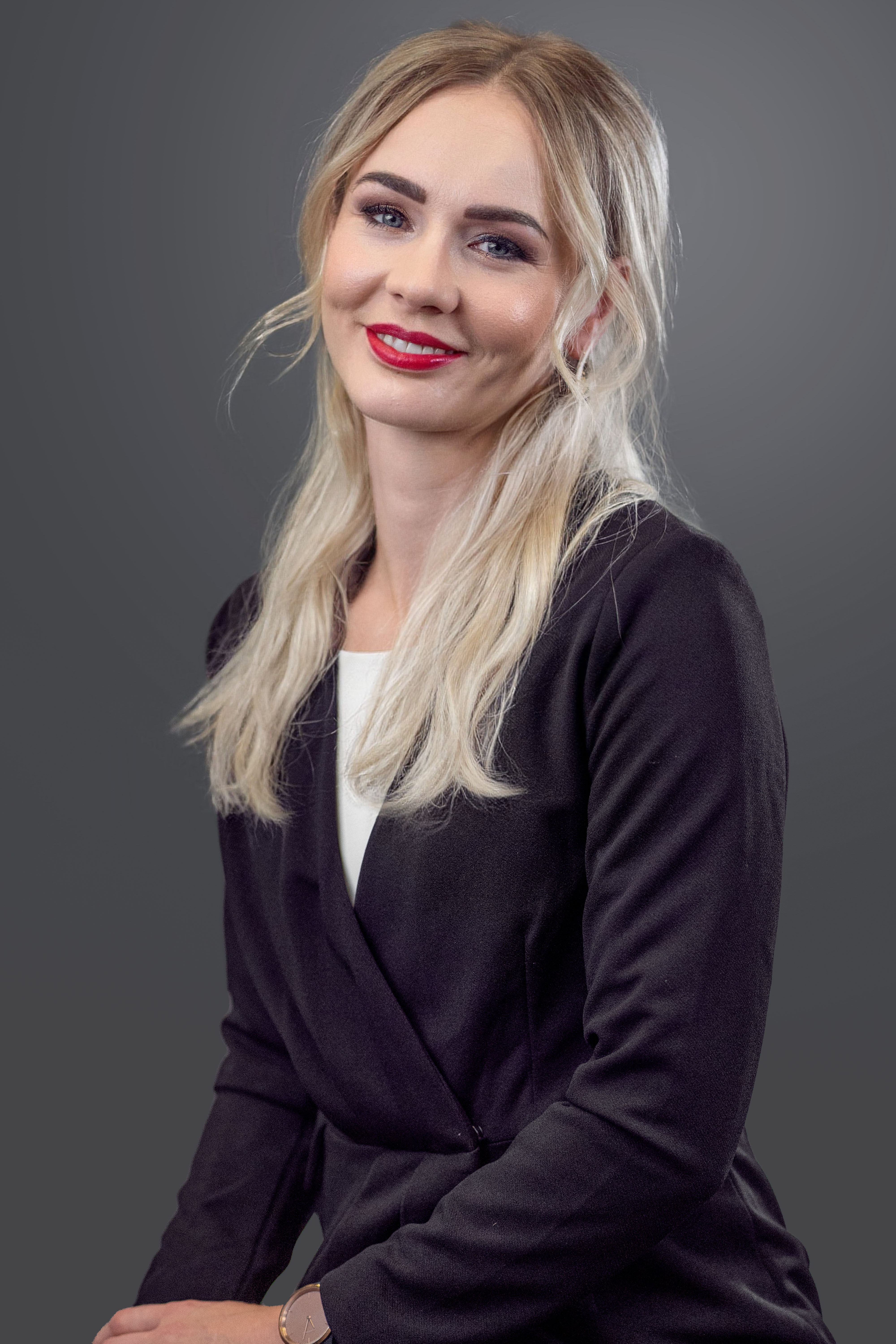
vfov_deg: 23.9
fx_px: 3173
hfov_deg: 16.1
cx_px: 448
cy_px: 672
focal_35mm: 85
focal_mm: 85
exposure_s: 1/2500
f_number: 1.8
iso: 1000
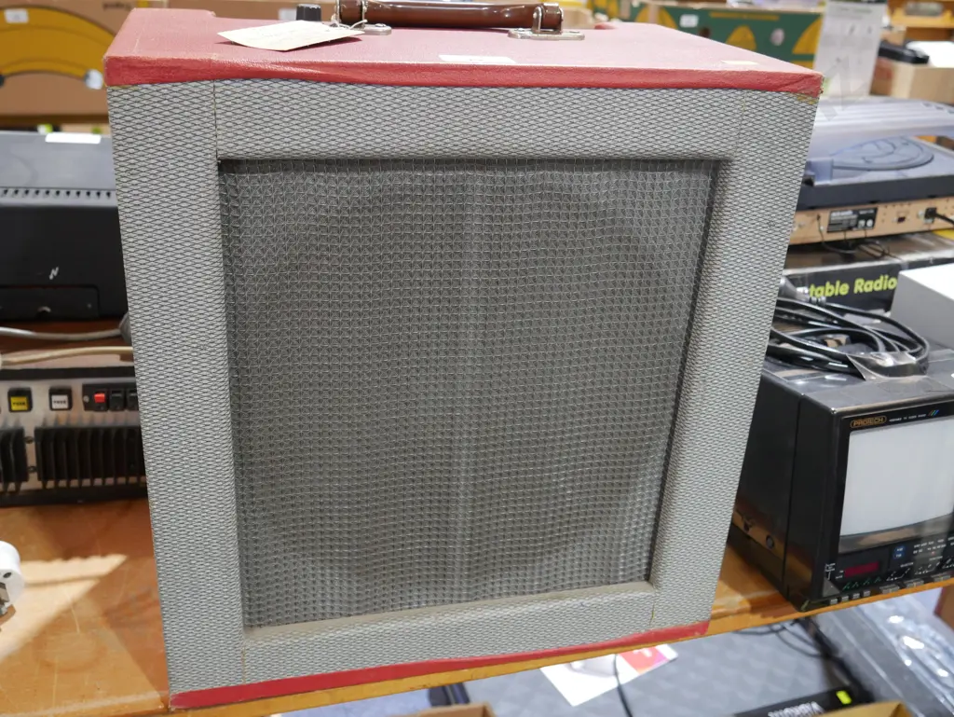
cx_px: 477
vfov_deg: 39.7
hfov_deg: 51.3
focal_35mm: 36
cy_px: 358
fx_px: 993
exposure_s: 1/60
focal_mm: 18
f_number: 4
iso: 1000
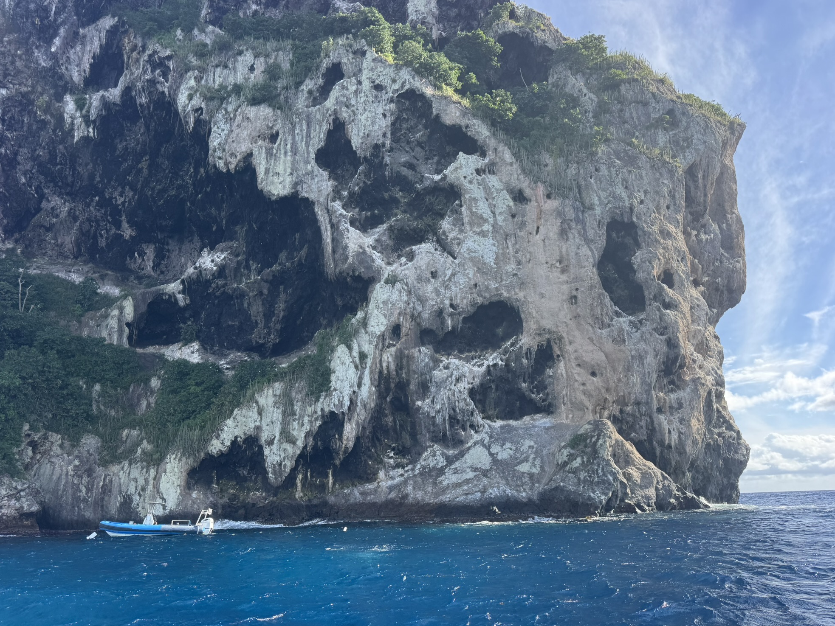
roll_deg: -0.2
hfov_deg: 69.4
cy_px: 306
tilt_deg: +20.6
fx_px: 603
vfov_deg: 54.9
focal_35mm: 25
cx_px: 411
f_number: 1.78
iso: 80
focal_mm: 6.76
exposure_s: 1/1261
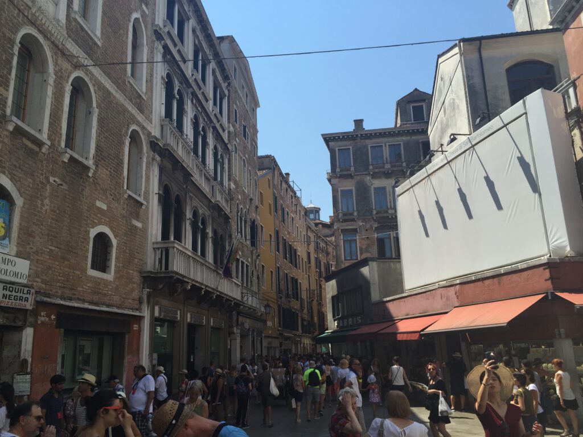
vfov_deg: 48.2
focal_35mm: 29
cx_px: 292
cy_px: 218
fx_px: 488
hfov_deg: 61.7
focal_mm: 4.15
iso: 32
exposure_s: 1/2198
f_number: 2.2
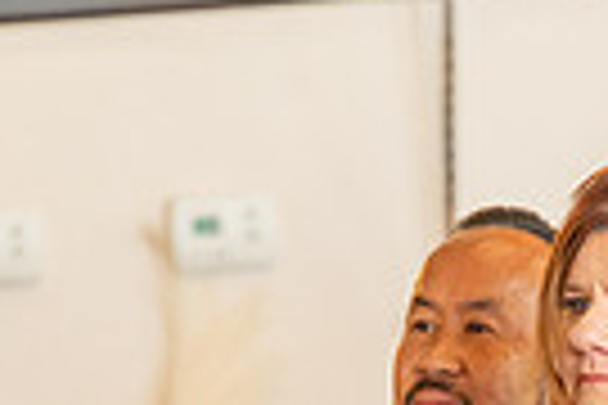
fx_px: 8731
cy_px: 772
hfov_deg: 4.0
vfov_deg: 2.6
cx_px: 644
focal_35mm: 517
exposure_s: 1/125
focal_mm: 120
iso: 1600
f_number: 2.8
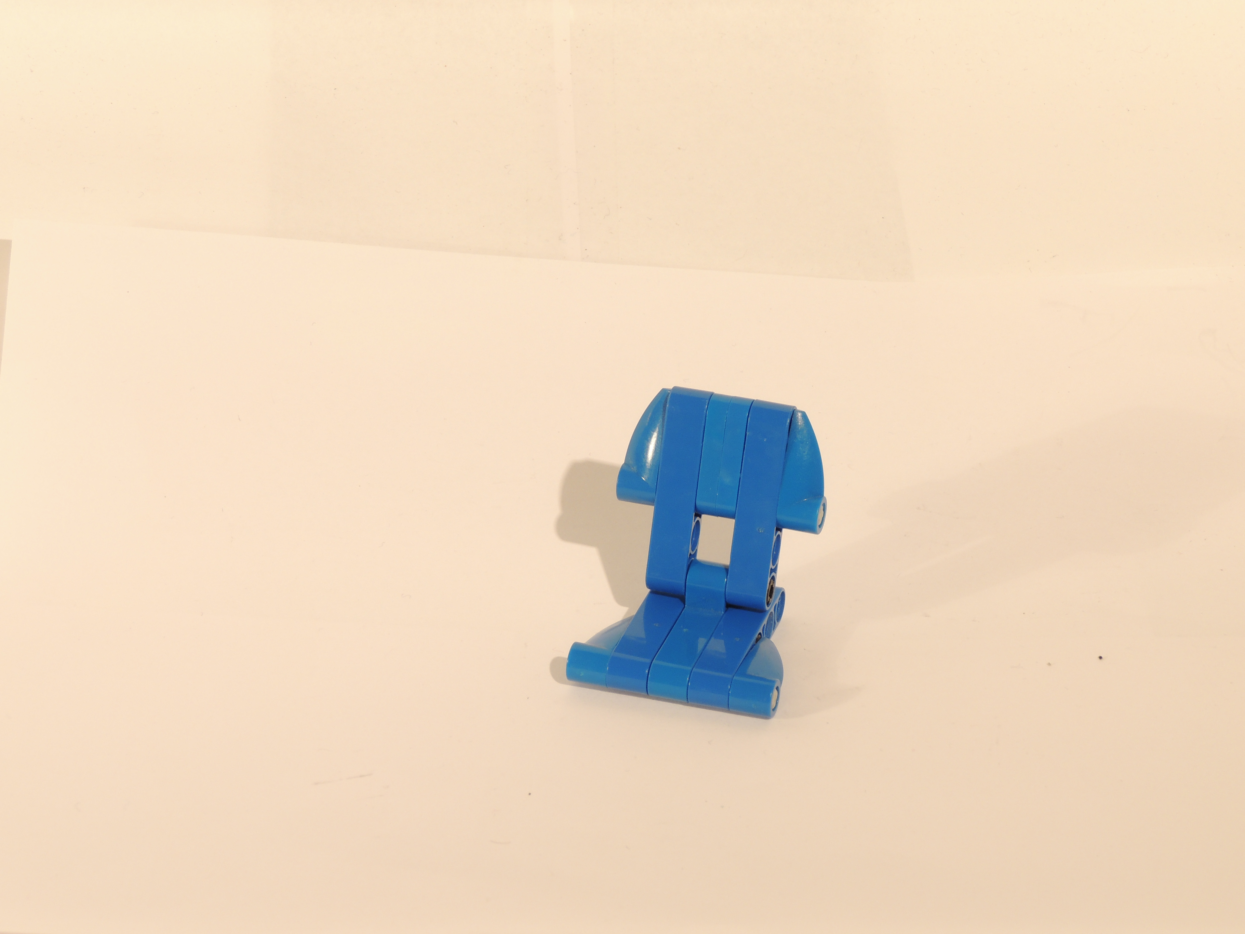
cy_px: 467
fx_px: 4855
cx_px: 622
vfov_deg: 11.0
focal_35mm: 135
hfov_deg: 14.6
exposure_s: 1/2.5
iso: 100
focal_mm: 24
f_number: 6.1
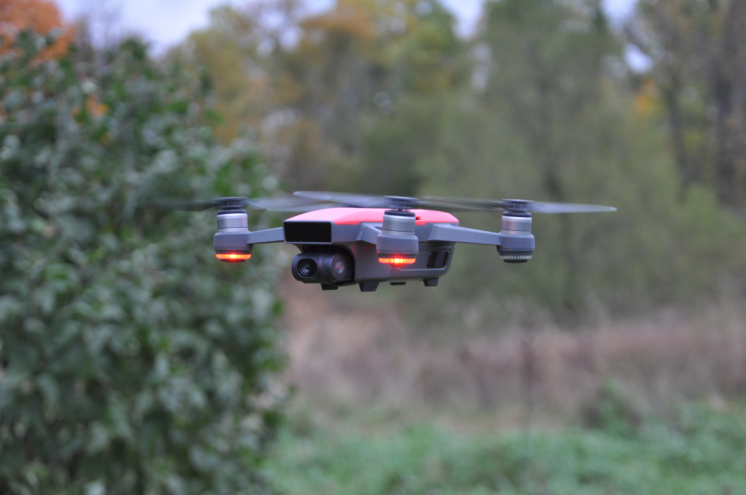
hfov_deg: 26.0
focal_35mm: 78
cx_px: 373
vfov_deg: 17.4
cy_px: 248
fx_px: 1614
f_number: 5
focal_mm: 52
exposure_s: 1/80
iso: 400
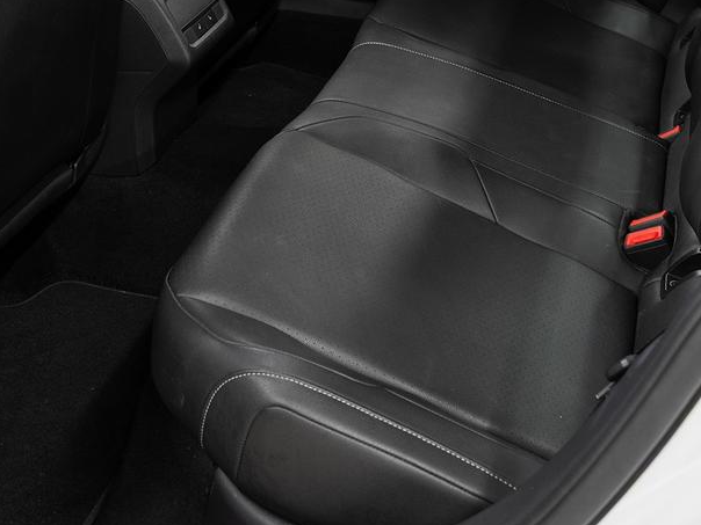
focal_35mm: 55
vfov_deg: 25.4
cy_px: 13
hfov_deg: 34.8
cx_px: 283
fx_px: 1114
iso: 100
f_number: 5.6
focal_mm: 24
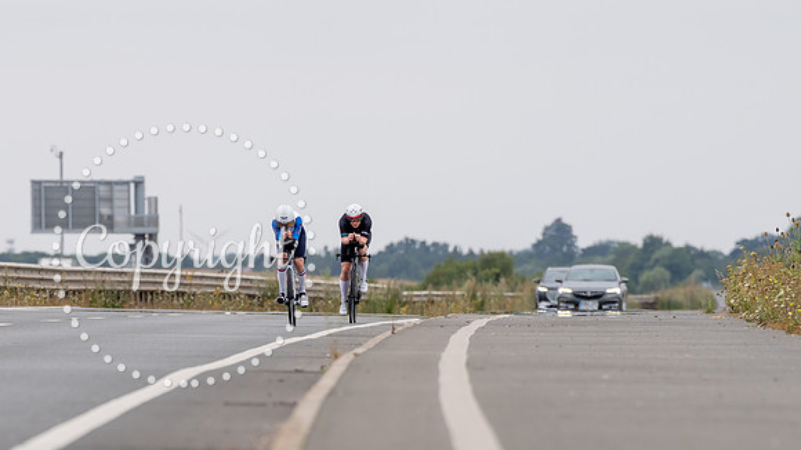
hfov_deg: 4.9
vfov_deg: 2.7
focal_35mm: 444
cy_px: 565
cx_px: 324
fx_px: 9432
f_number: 3.5
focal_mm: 200
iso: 100
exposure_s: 1/800
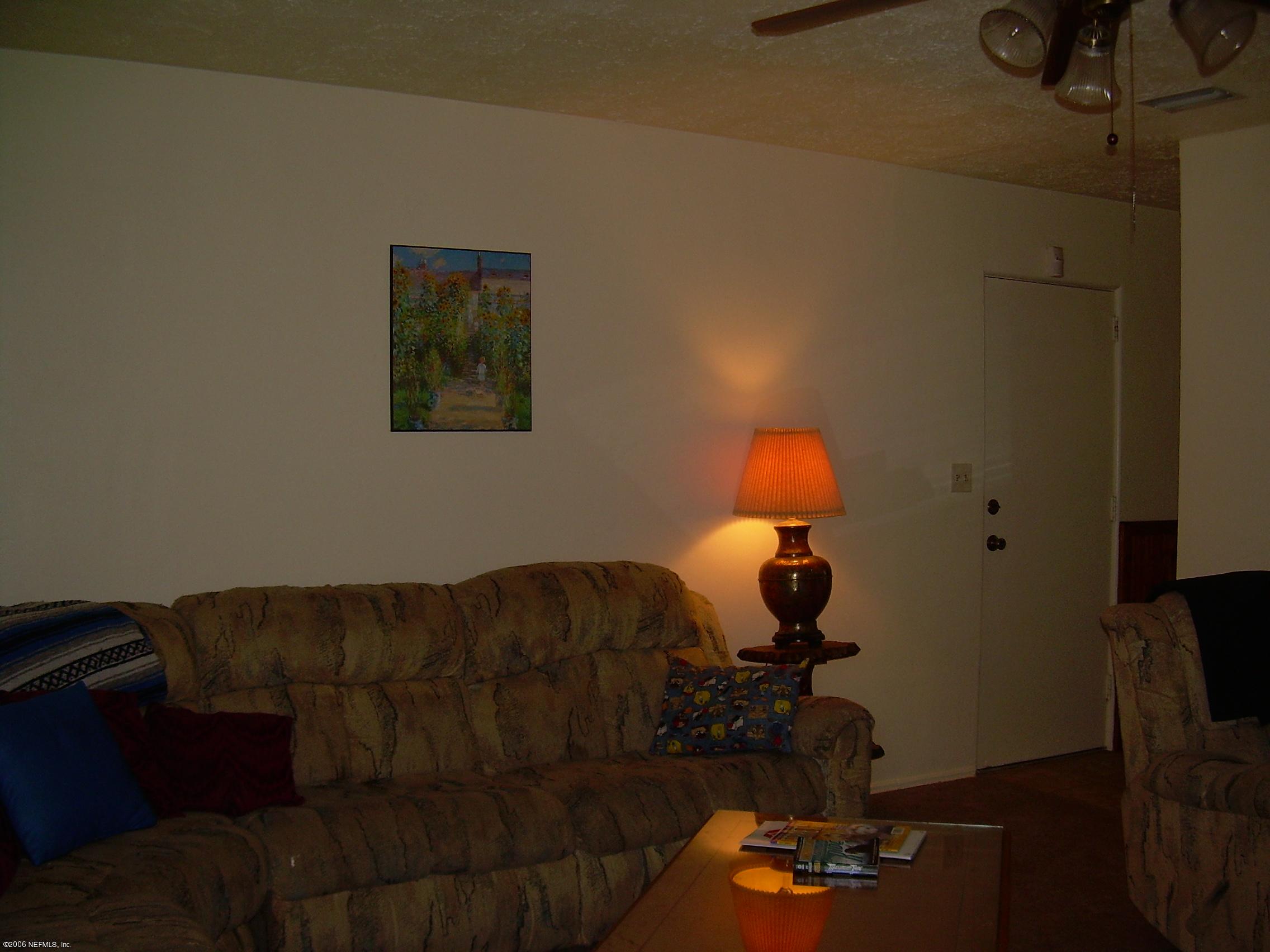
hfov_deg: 49.0
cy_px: 476
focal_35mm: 38
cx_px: 635
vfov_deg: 37.7
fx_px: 1394
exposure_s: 1/60
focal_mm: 6.3
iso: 50
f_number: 2.8
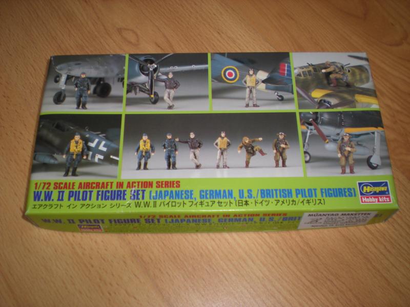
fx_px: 450
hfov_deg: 49.0
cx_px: 205
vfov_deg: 37.7
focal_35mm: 38
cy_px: 154
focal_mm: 6.3
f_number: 3.1
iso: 64
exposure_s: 1/30
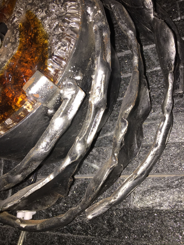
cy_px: 122
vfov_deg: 61.7
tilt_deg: +19.7
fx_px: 206
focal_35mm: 29
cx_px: 92
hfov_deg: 48.2
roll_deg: -0.9
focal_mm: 4.15
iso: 32
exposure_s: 1/38
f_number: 2.2
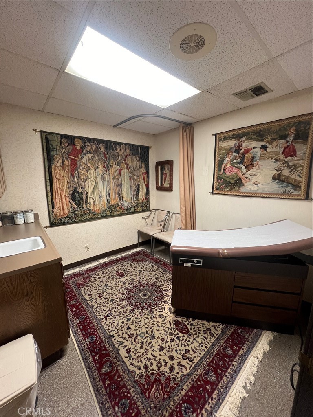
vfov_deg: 106.2
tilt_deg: -10.3
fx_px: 157
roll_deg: +0.3
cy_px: 208
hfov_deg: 89.9
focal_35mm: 13
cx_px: 156
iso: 250
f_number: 1.8
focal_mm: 1.57
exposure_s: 1/60
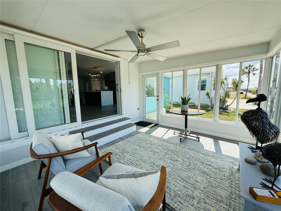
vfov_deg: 85.7
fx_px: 114
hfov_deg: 102.1
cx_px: 140
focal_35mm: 14
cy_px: 106
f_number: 2.2
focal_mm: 2.22
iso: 50
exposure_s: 1/799
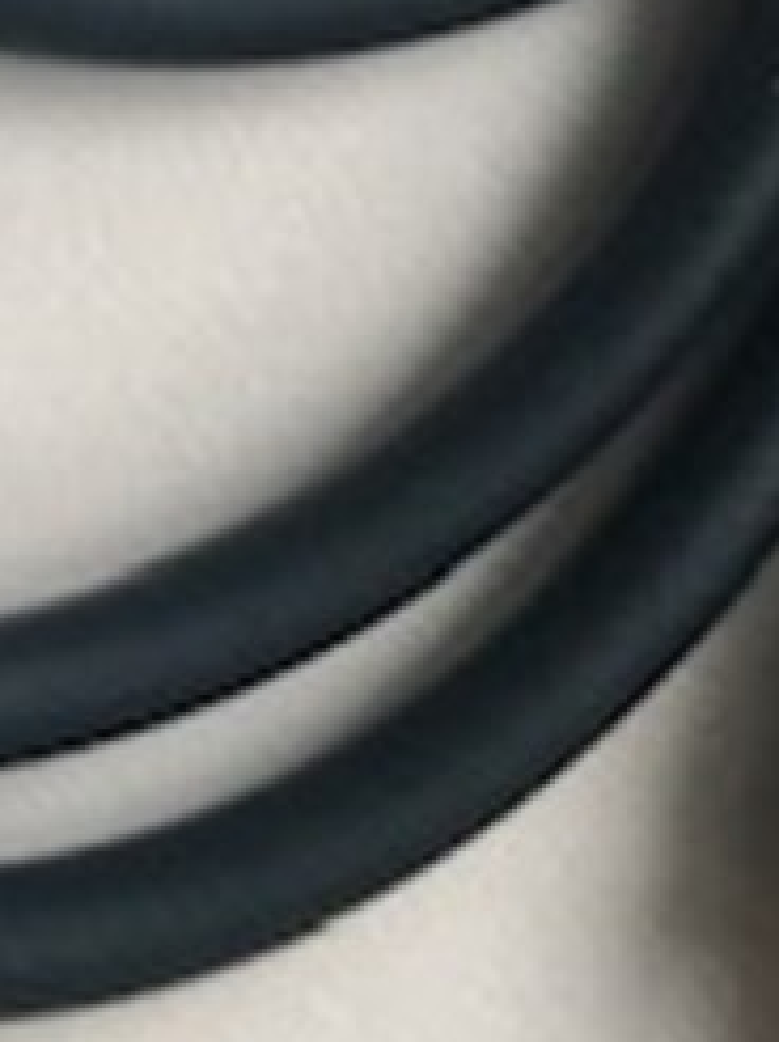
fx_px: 4569
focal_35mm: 152
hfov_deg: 9.4
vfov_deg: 11.9
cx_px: -474
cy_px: -875
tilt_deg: -77.0
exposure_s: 1/50
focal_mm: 3.99
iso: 25
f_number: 1.8
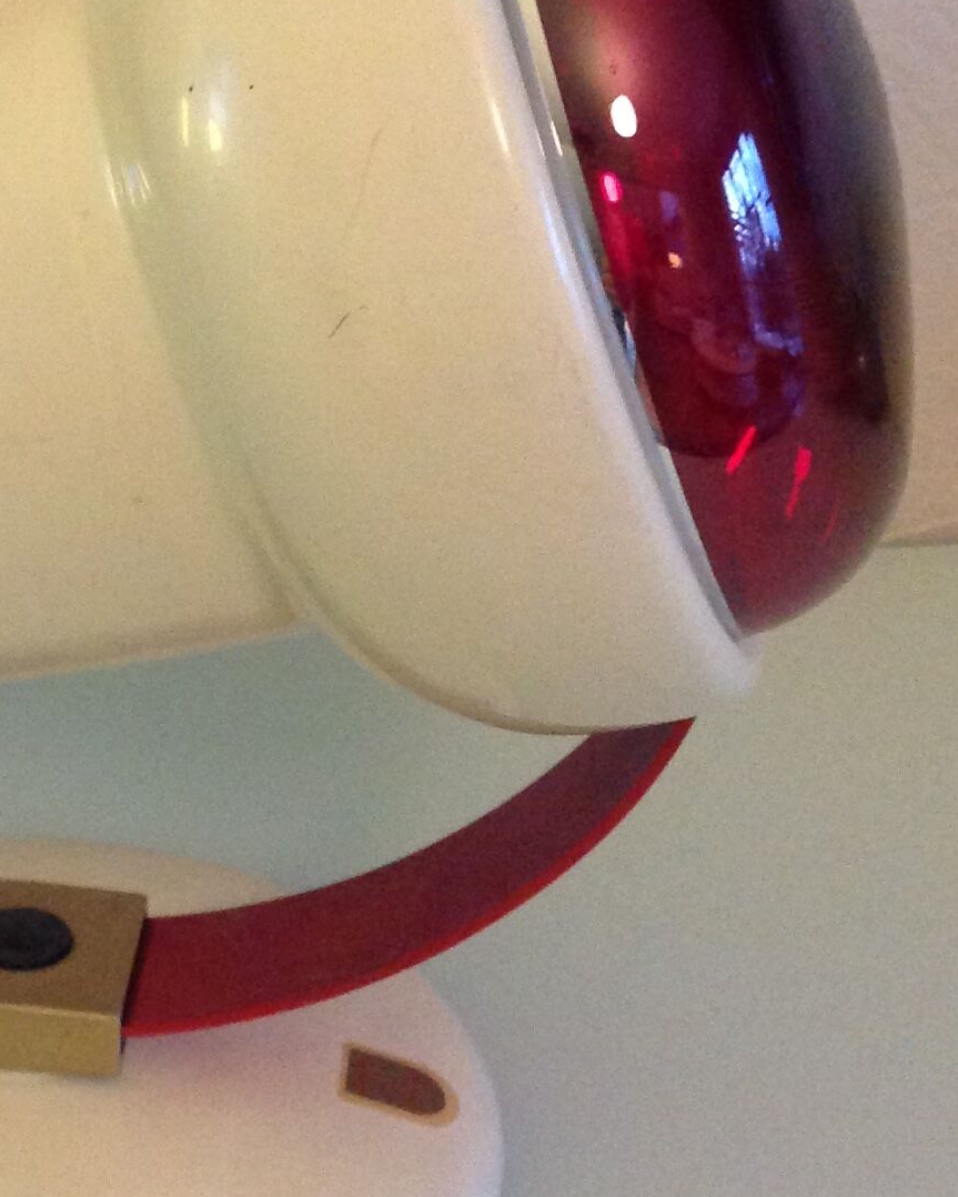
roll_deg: +1.8
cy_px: 413
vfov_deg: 23.2
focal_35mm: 82
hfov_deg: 18.3
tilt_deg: -22.2
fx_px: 2905
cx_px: 41
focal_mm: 4.28
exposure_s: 1/17
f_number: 2.4
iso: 320
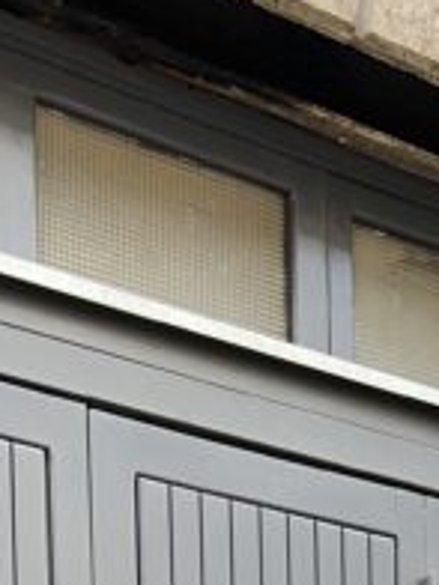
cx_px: 152
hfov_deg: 15.1
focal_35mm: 98
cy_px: 1179
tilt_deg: +1.0
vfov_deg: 15.7
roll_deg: +0.5
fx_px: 1657
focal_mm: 6.86
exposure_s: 1/287
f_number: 1.78
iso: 80
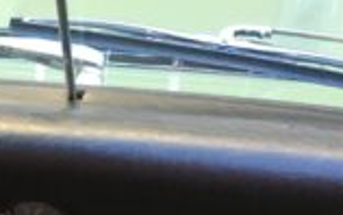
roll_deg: +3.1
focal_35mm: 117
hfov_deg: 15.4
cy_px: 341
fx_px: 1094
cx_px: -267
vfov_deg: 10.7
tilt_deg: -32.3
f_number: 2.2
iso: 40
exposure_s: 1/30
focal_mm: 4.15
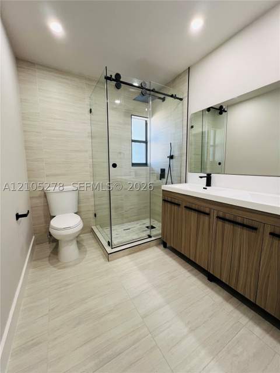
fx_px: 140
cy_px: 186
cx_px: 140
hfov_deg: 89.9
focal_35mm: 13
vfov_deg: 106.2
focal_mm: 1.57
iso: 160
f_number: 1.8
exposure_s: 1/120
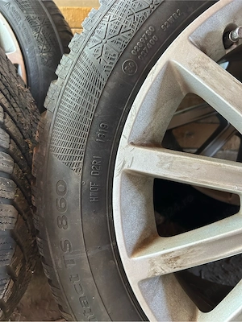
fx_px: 242
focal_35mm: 26
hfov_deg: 53.1
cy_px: 161
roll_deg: -1.3
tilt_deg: -35.6
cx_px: 121
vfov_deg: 67.3
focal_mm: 5.7
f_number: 1.5
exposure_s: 1/60
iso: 400
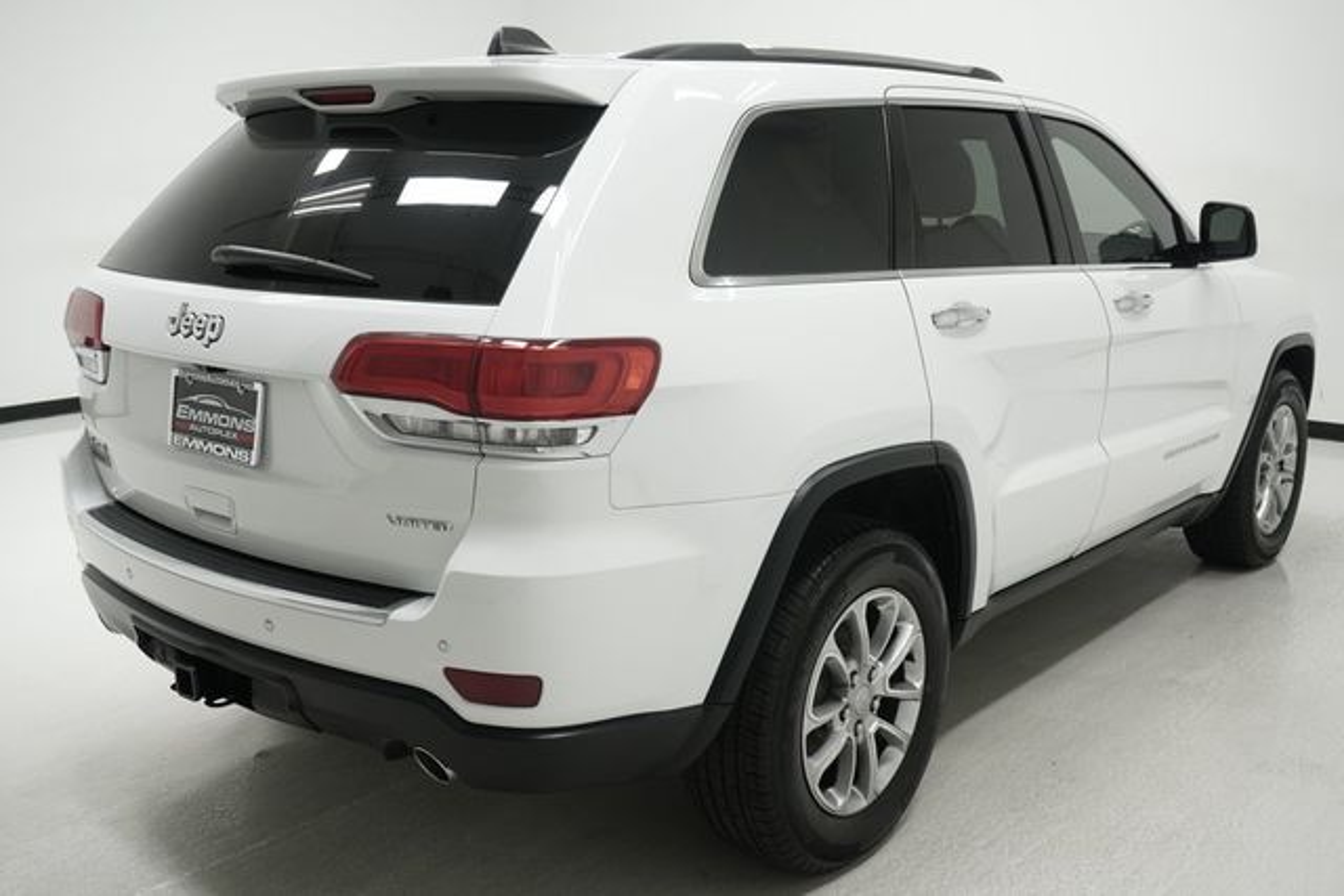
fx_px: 1270
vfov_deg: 38.9
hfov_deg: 55.8
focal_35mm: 34
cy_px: 448
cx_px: 672
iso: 640
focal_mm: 23
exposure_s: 1/200
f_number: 5.6
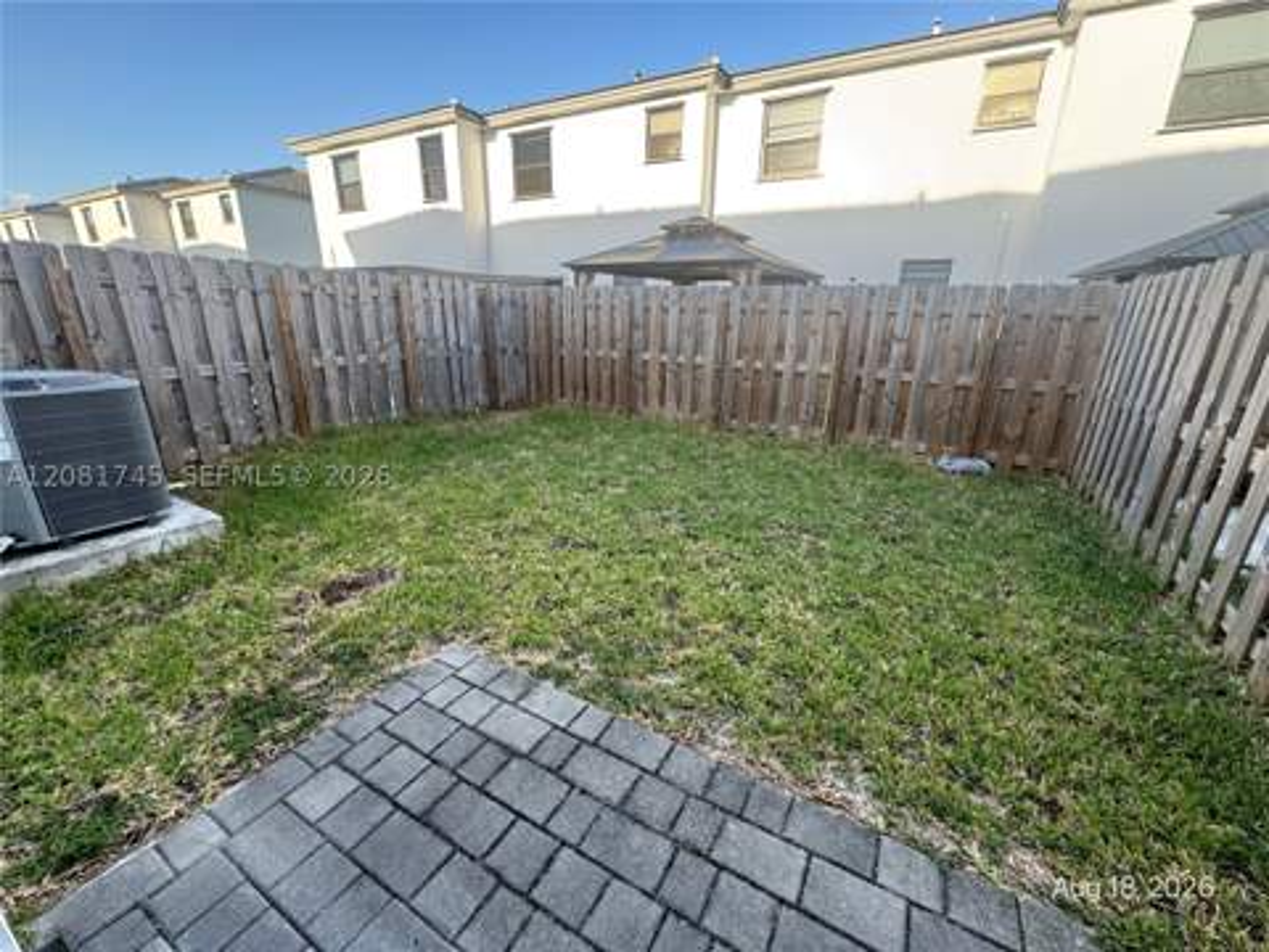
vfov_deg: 85.7
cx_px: 634
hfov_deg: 102.1
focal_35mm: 14
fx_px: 513
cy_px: 476
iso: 40
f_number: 2.2
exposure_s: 1/108
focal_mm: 2.22
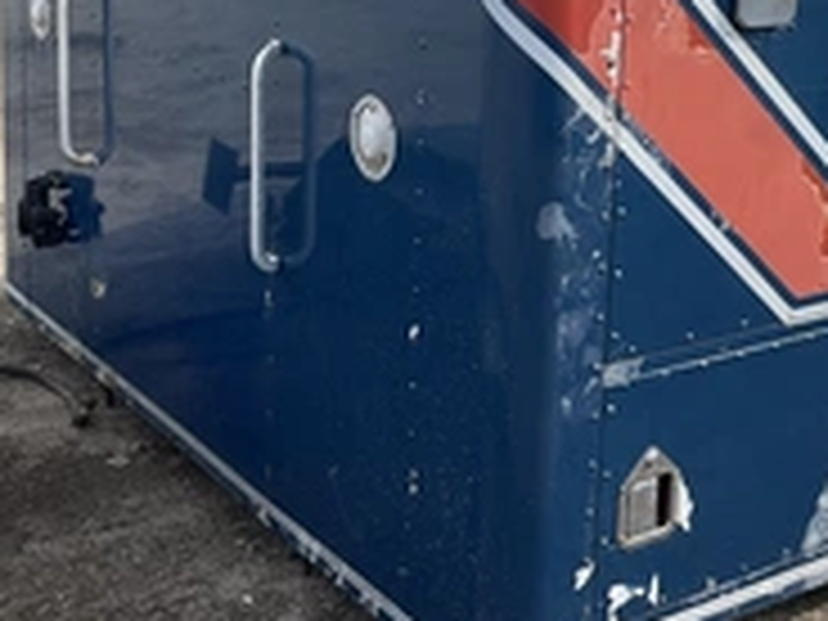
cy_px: 94
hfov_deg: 30.1
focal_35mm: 63
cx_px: 644
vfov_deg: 22.8
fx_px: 1507
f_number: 1.8
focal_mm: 3
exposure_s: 1/749
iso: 25
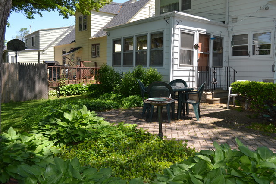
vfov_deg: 43.6
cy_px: 92
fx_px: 230
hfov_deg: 61.9
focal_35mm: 30
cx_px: 138
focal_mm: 20
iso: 100
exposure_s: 1/200
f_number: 5.6
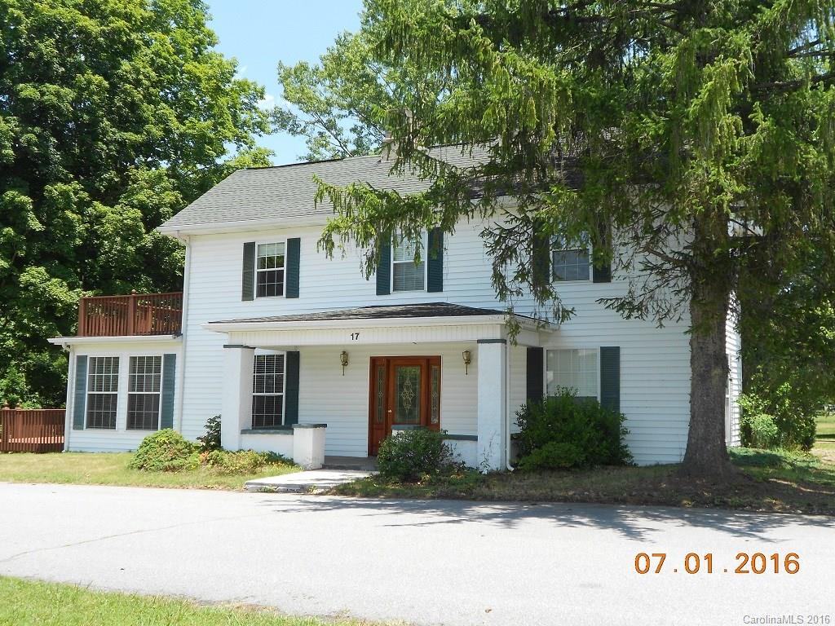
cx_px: 418
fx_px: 893
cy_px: 313
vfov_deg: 38.7
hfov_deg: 50.1
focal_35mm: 37
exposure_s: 1/250
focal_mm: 6.7
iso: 80
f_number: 3.9
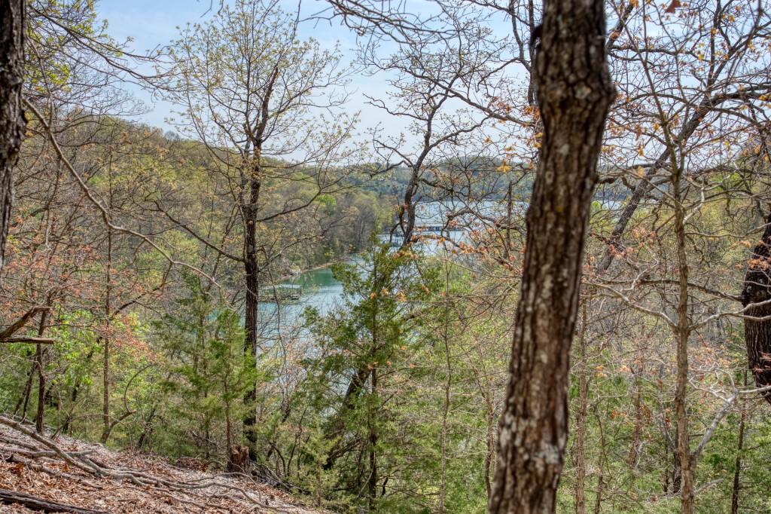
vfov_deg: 29.2
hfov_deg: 42.8
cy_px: 257
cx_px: 386
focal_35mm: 46
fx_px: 985
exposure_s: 1/200
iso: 100
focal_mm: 46
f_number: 7.1
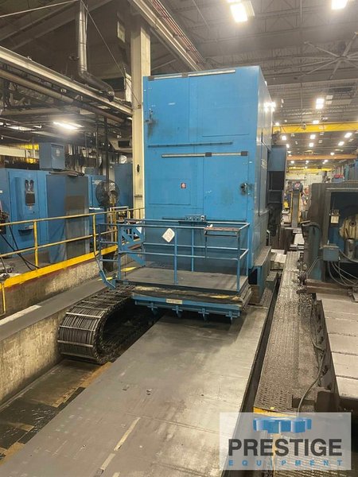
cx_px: 179
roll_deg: -0.9
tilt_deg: -11.3
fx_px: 359
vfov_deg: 67.3
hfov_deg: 53.1
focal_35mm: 26
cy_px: 238
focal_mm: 4.2
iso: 400
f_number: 1.6
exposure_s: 1/60
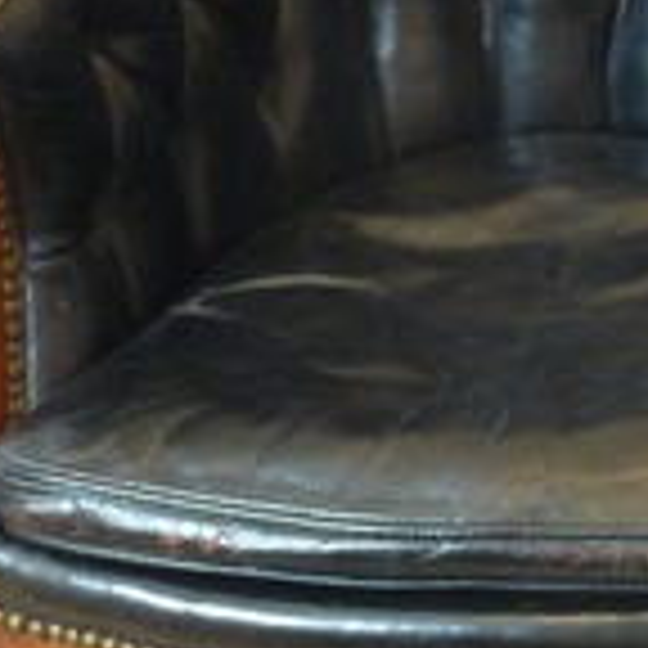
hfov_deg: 11.2
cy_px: 342
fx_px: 3283
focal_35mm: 155
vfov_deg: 11.3
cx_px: 562
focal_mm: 6.9
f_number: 3.7
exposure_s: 1/15
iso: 400
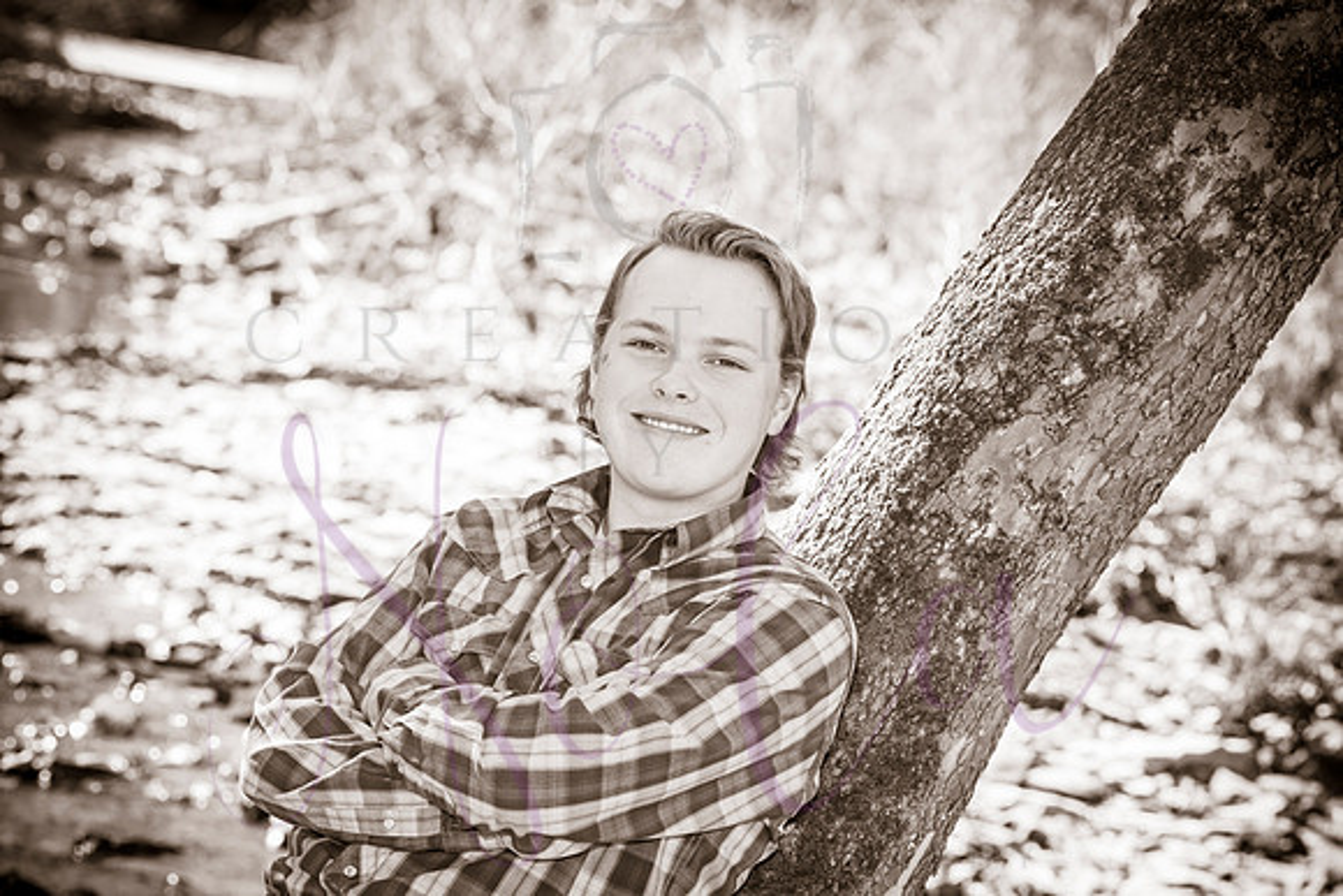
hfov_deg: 20.4
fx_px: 3731
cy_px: 448
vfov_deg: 13.7
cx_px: 672
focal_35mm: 100
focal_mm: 100
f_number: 8
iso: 800
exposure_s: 1/320
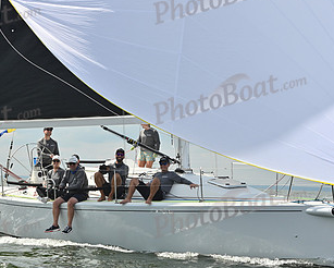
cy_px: 168
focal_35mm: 124
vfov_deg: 12.4
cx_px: 98
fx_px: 1227
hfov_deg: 15.5
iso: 320
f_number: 7.1
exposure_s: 1/1600
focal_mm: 70
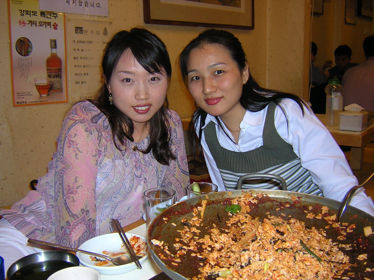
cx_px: 187
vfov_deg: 39.7
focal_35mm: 36
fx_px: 389
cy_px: 140
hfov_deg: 51.4
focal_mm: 4.7
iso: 100
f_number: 2.6
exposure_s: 1/60.1
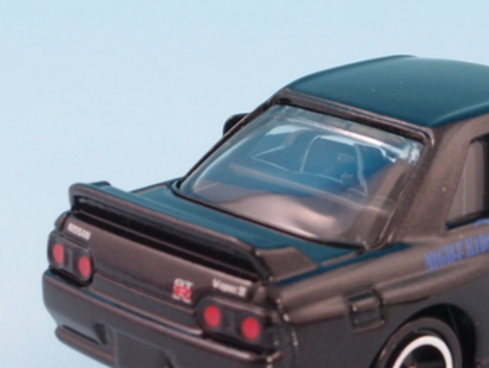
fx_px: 2093
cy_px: 212
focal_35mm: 148
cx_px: 412
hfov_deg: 13.2
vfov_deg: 10.0
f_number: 8
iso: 100
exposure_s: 1/1.3
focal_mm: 14.05
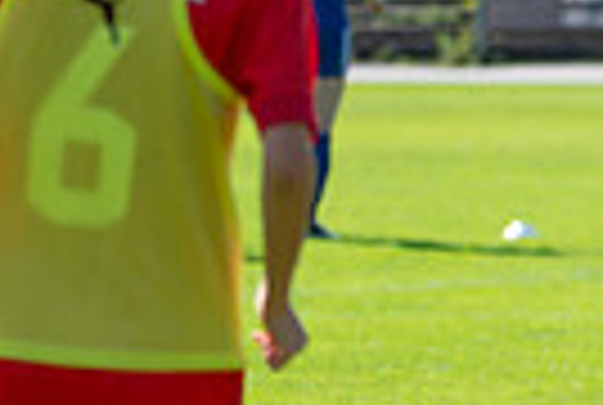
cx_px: 868
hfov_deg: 4.2
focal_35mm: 483
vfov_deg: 2.9
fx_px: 8108
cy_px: 171
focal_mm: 112
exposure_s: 1/2500
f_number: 3.2
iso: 250
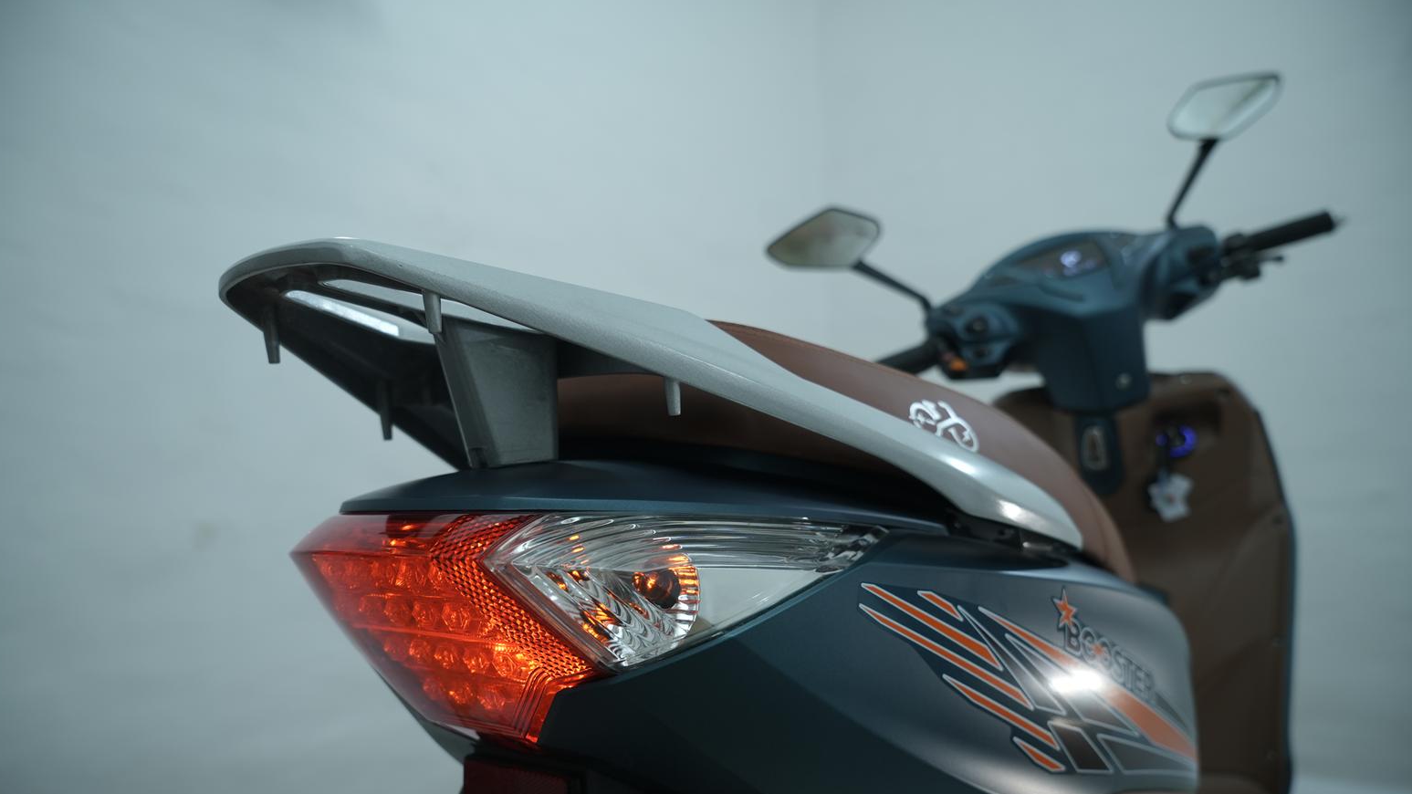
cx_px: 688
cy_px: 470
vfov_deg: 44.2
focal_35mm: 26
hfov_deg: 71.9
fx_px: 973
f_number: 4
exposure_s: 1/100
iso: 320
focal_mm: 24
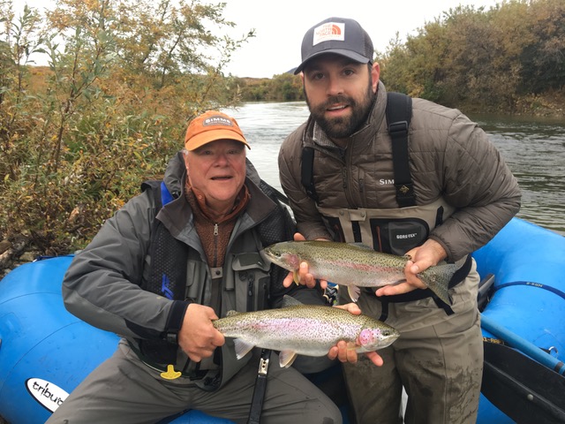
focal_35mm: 29
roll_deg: -0.2
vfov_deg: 48.2
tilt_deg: -12.2
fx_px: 473
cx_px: 282
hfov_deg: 61.7
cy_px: 212
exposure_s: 1/60
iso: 32
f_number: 2.2
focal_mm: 4.15
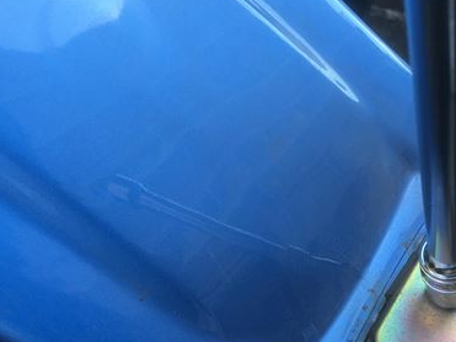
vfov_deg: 28.8
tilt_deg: -47.8
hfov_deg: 38.2
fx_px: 658
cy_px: 242
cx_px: 224
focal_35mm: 50
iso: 25
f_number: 2.2
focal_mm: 4.15
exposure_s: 1/123
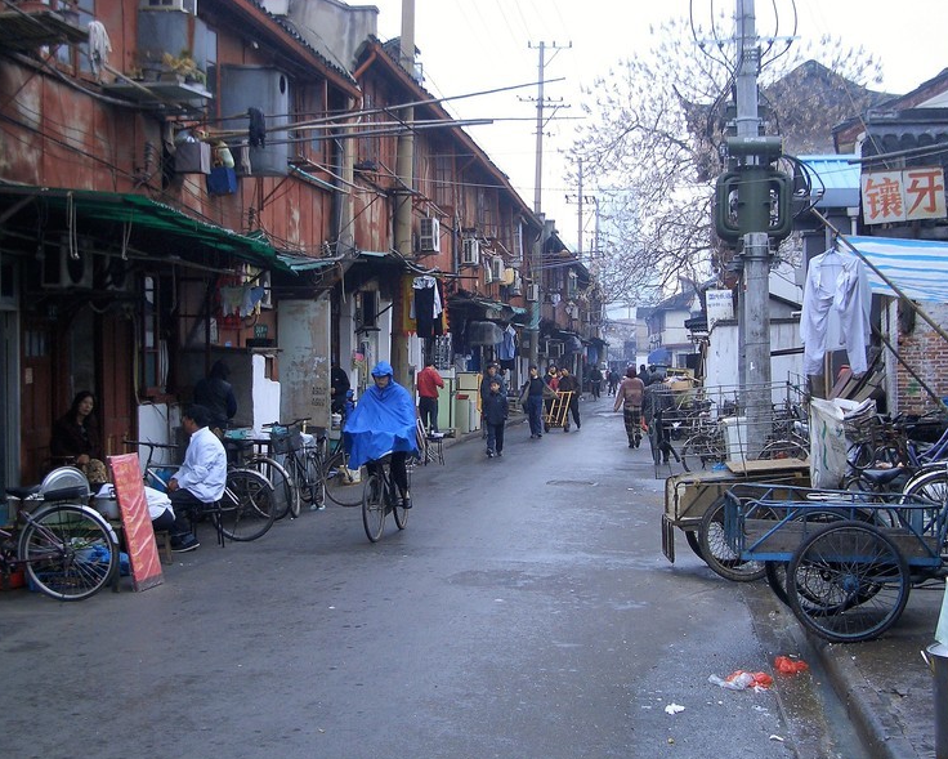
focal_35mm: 52
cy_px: 379
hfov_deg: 36.0
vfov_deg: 29.1
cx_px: 470
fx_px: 1459
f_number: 3.1
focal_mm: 8.2
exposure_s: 1/200
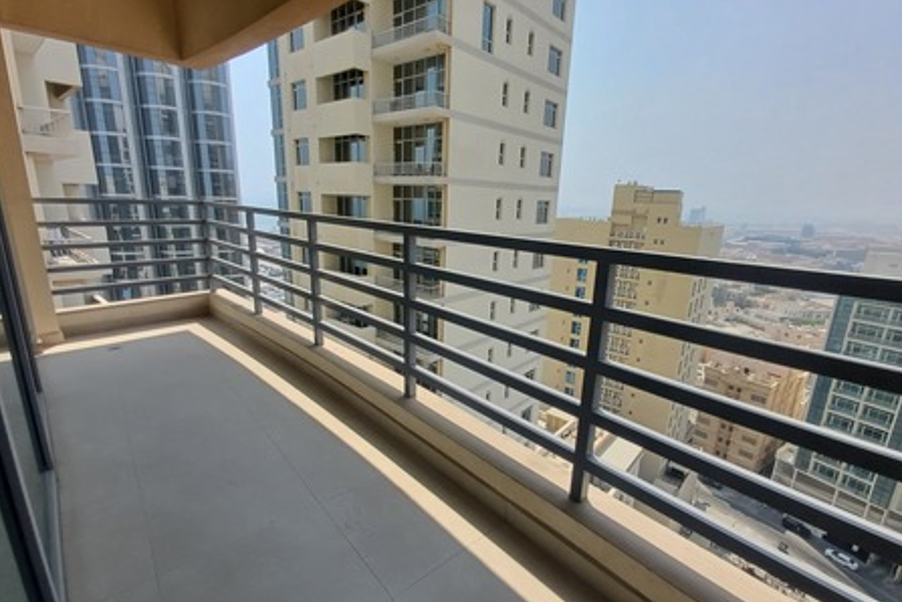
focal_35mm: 17
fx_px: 426
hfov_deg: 93.3
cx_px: 453
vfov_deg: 70.4
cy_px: 320
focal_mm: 1.64
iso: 40
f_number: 2.2
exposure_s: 1/1311
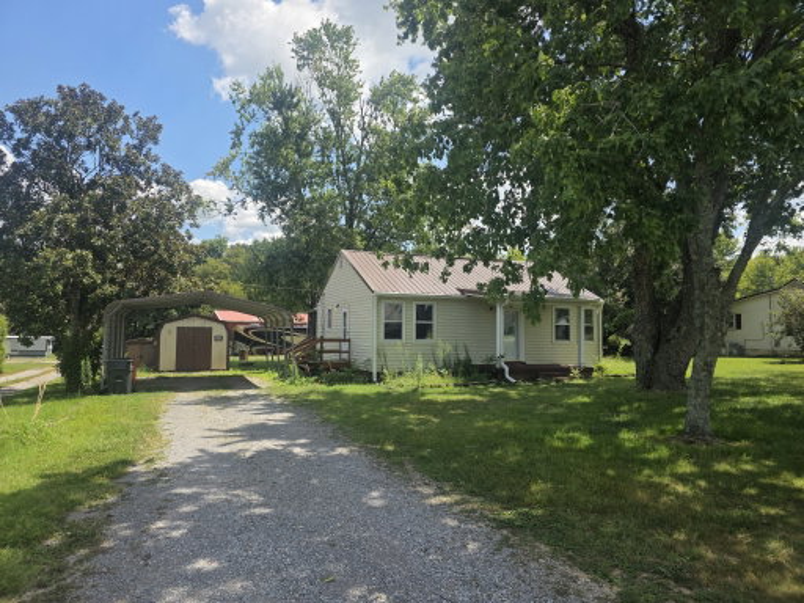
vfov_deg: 58.9
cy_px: 302
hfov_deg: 73.9
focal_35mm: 23
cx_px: 402
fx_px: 534
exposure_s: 1/3291
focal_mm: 6.3
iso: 80
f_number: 1.7
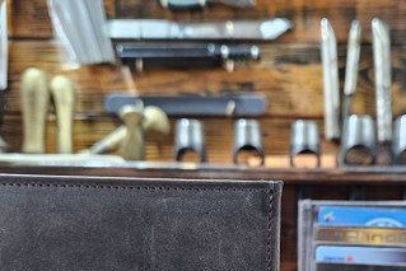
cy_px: 266
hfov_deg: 39.9
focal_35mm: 48
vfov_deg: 26.7
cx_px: 305
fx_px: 542
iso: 400
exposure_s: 1/100
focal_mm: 6.3
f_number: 1.7
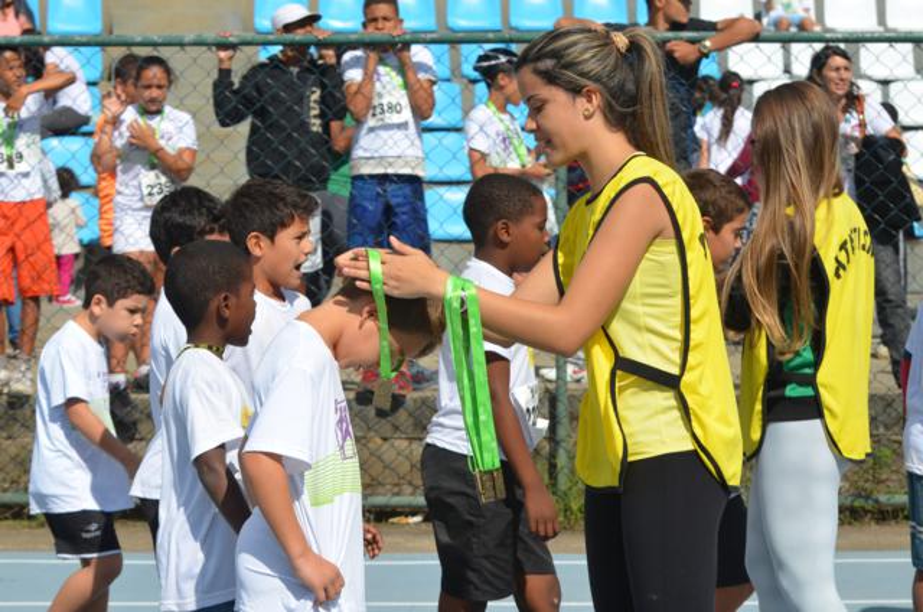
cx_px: 462
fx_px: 2687
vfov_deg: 13.0
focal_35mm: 105
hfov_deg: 19.5
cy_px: 306
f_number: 7.1
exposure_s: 1/1600
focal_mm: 70
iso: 400
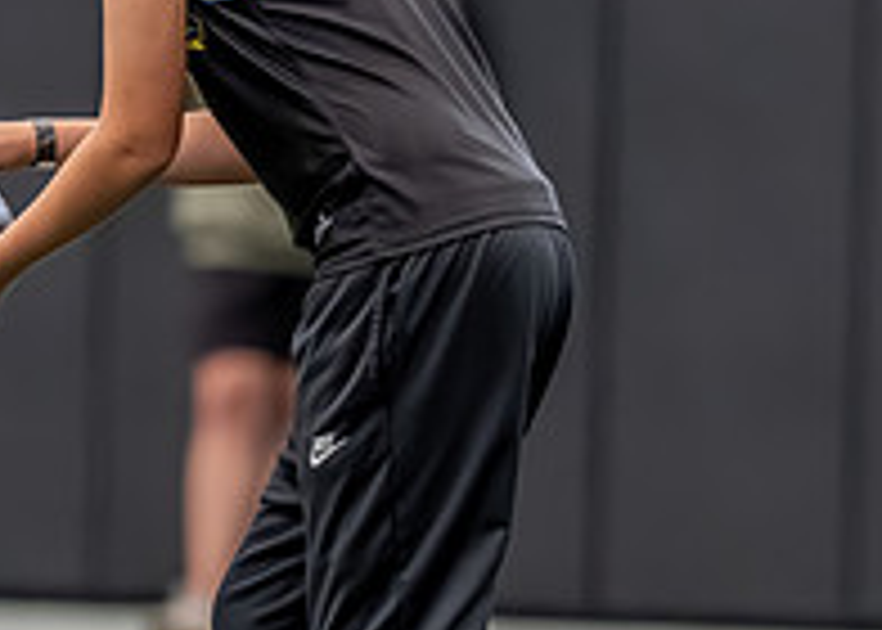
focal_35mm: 940
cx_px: 237
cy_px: 123
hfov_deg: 2.1
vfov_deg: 1.5
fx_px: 23547
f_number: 2.8
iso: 1600
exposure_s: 1/250
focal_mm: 191
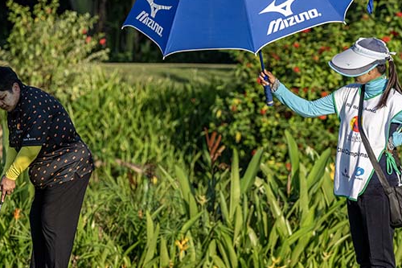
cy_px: 137
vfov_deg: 3.6
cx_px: 92
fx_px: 4286
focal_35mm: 384
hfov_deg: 5.4
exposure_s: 1/2000
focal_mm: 200
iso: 560
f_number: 5.6
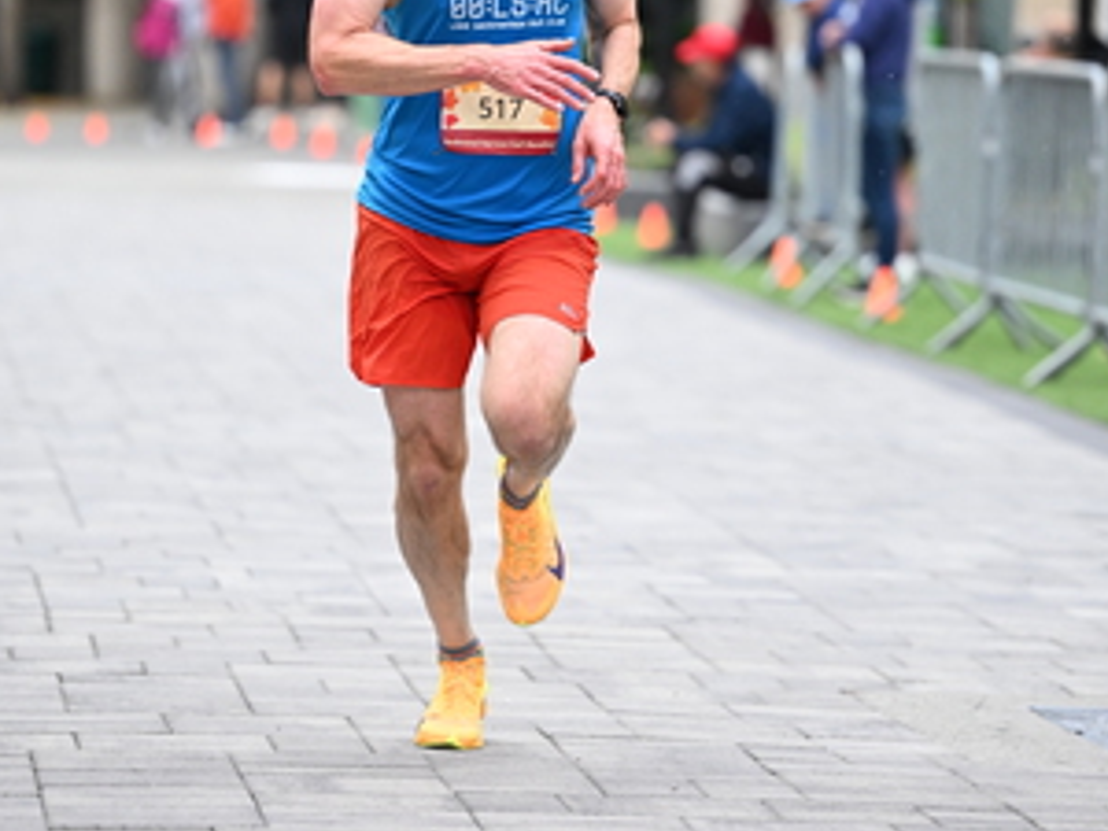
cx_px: 519
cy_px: 155
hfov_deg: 8.0
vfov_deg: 6.0
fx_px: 7906
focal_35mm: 247
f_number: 2.8
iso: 1600
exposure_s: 1/1600
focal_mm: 140
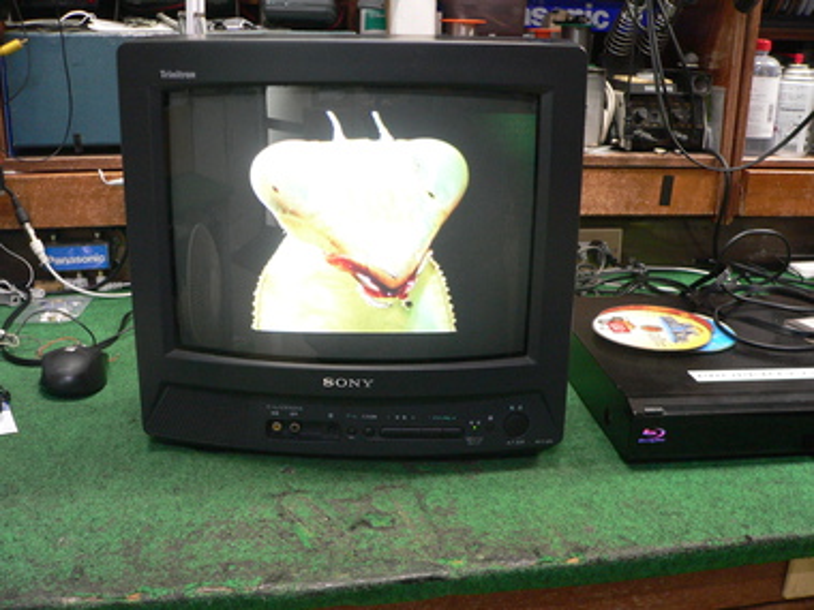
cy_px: 305
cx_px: 407
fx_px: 847
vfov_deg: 39.7
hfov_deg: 51.4
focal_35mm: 36
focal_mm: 6
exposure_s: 1/13
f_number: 2.8
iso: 200
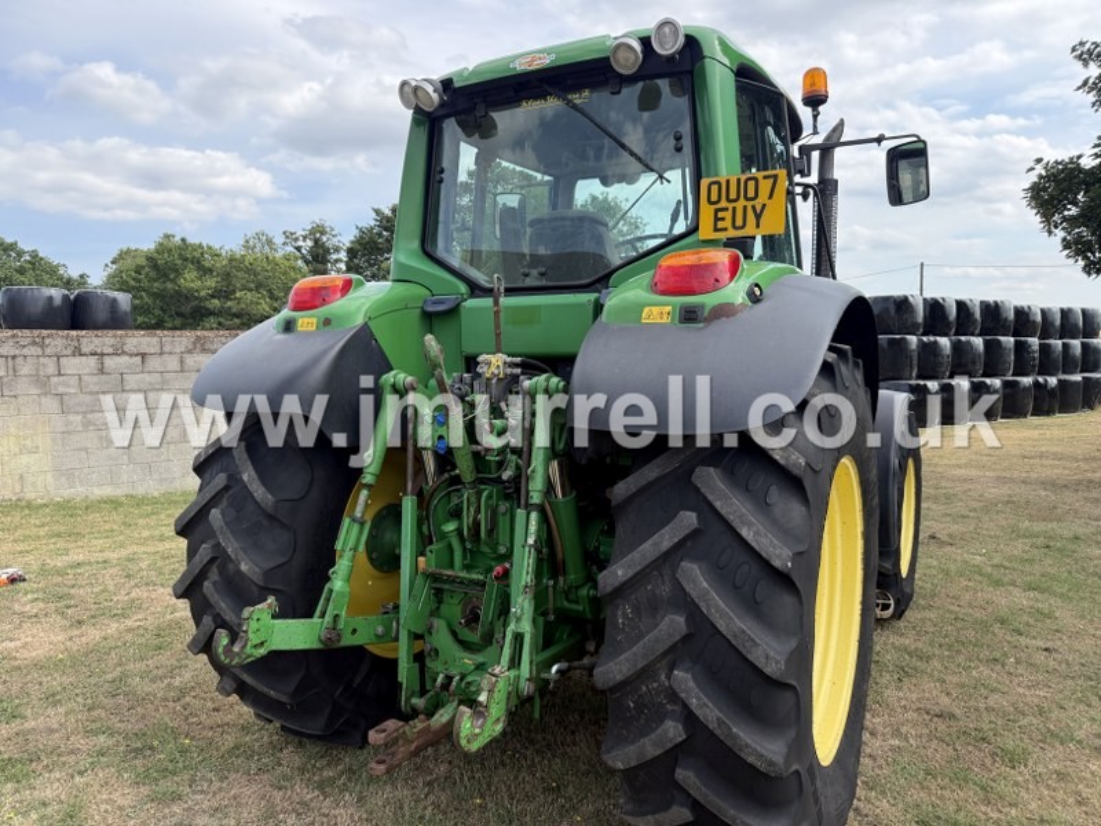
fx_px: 763
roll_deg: +0.4
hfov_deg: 71.6
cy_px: 413
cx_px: 550
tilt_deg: -5.2
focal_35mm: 24
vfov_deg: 56.8
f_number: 1.78
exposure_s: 1/2232
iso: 100
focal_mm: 6.76
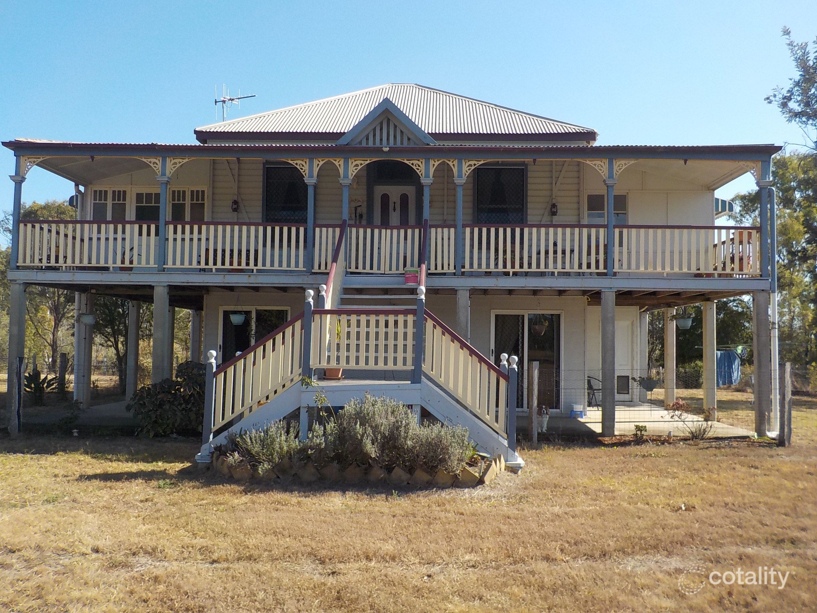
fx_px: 708
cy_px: 306
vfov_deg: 46.8
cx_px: 408
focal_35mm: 30
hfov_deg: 60.0
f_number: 3.3
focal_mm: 4.1
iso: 125
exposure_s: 1/800
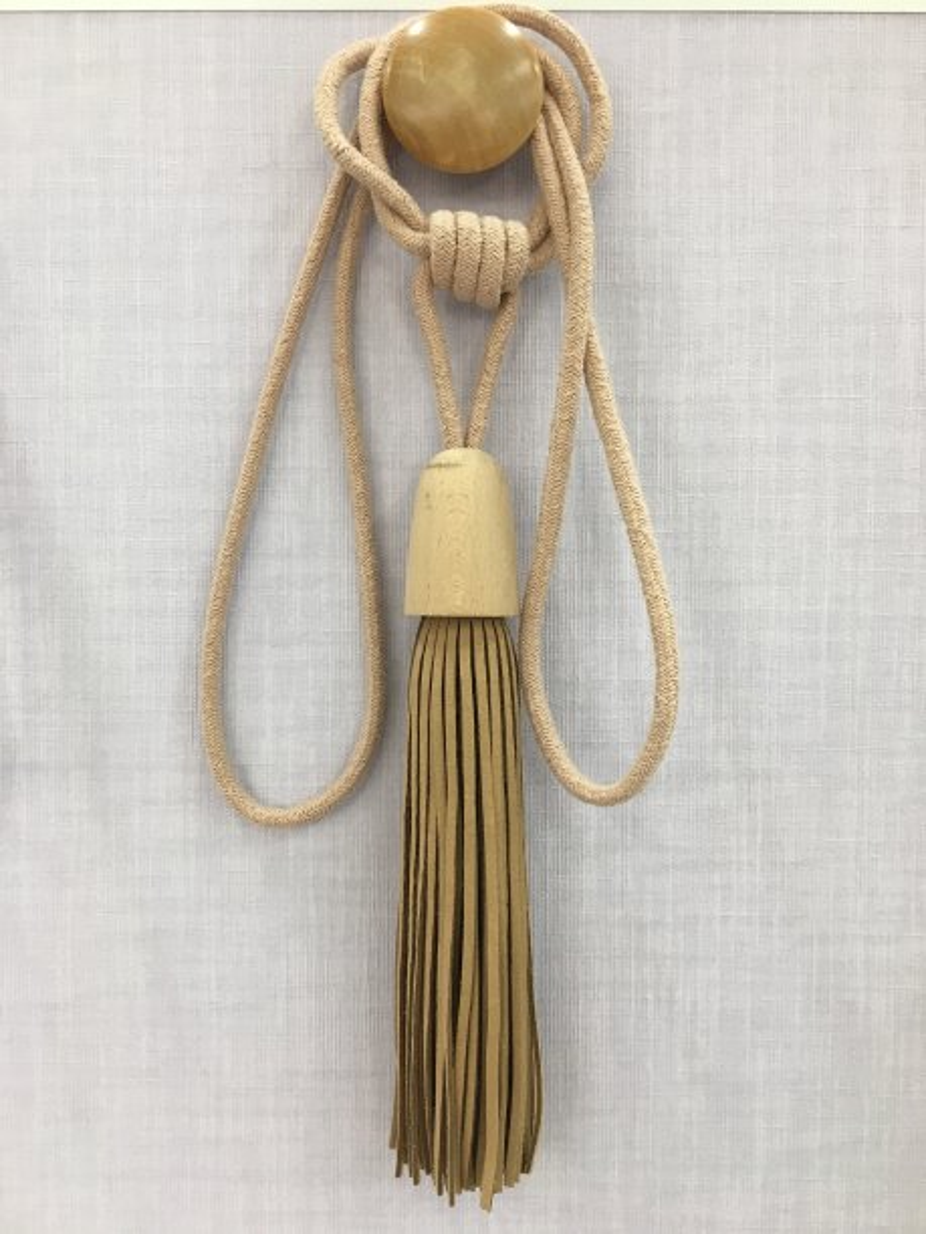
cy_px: 617
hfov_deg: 48.2
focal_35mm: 29
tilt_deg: -3.2
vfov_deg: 61.7
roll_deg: +0.8
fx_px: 1034
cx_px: 463
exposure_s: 1/33
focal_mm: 4.15
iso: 32
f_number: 2.2
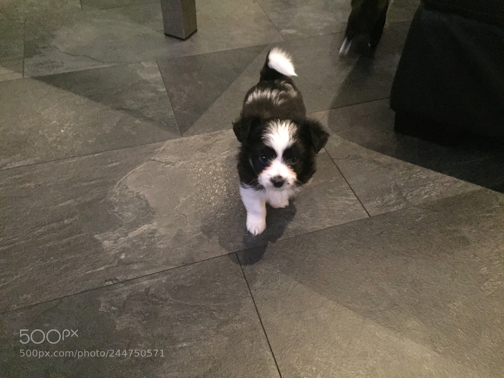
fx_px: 422
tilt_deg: -47.0
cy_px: 189
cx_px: 252
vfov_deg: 48.2
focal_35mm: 29
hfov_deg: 61.7
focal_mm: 4.15
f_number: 2.2
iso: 1600
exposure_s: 1/17
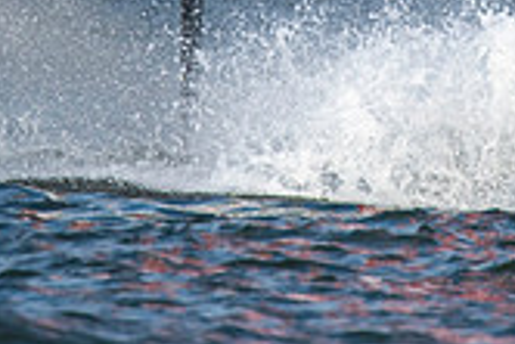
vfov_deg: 0.6
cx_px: 366
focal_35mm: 2201
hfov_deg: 0.9
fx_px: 31513
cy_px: -212
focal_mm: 420
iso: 500
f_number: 5.6
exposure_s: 1/2500
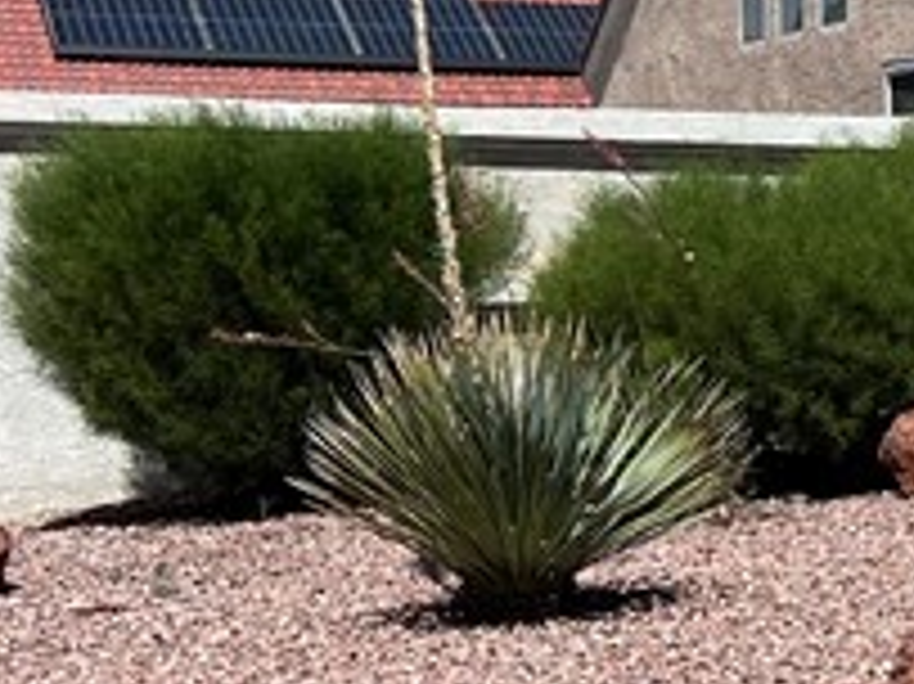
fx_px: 3457
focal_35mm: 131
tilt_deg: -3.6
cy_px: 418
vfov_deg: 11.3
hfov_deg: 12.9
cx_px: 1900
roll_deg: -0.4
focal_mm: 5.7
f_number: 1.5
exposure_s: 1/8696
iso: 50
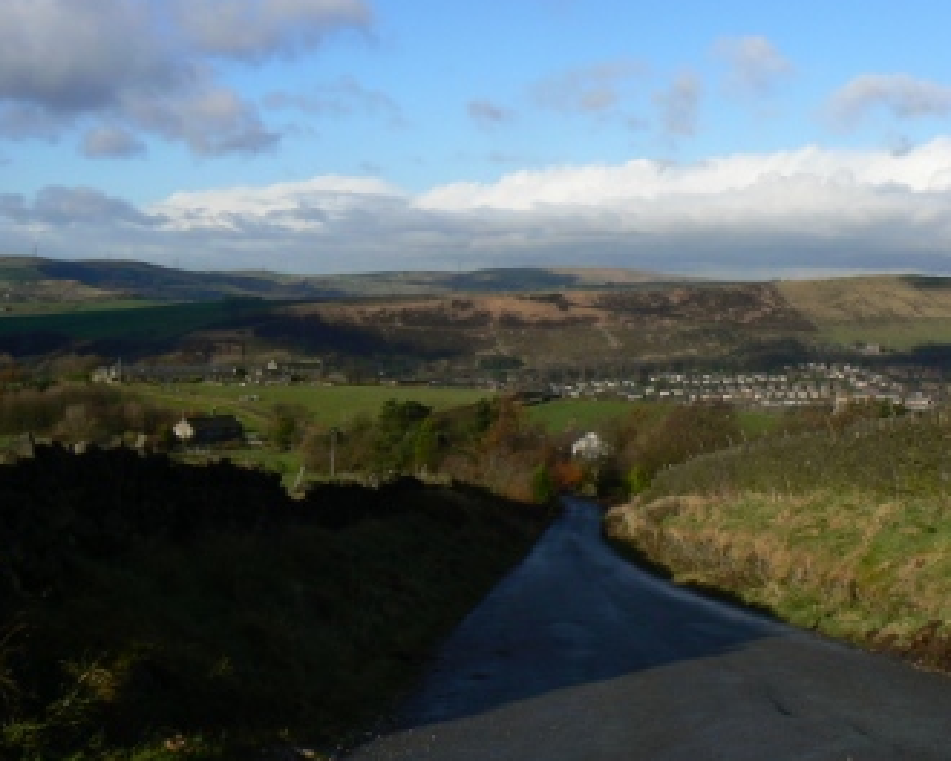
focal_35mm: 46
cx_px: 605
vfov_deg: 32.7
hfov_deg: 40.0
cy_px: 308
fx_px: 1295
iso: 80
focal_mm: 6
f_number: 7.1
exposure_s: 1/400
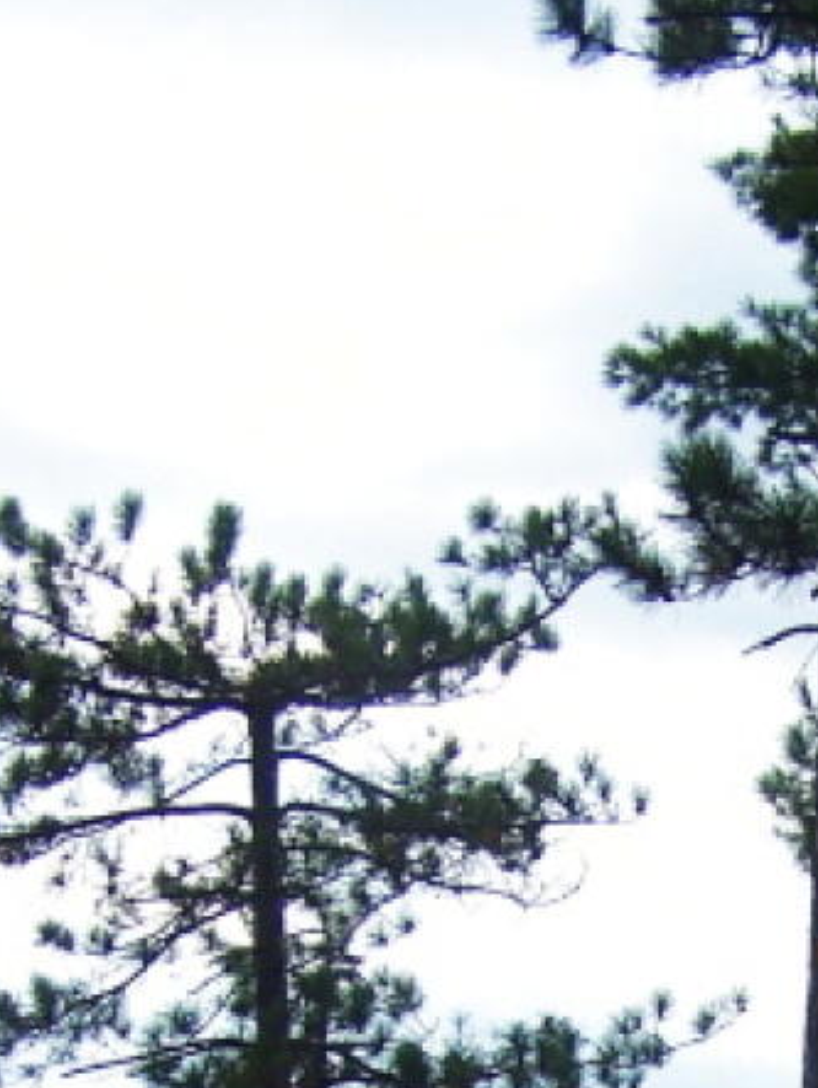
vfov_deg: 15.8
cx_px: 933
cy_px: 1514
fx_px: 3681
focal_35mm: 117
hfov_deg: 12.4
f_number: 2.8
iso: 80
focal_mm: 6.3
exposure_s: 1/1000
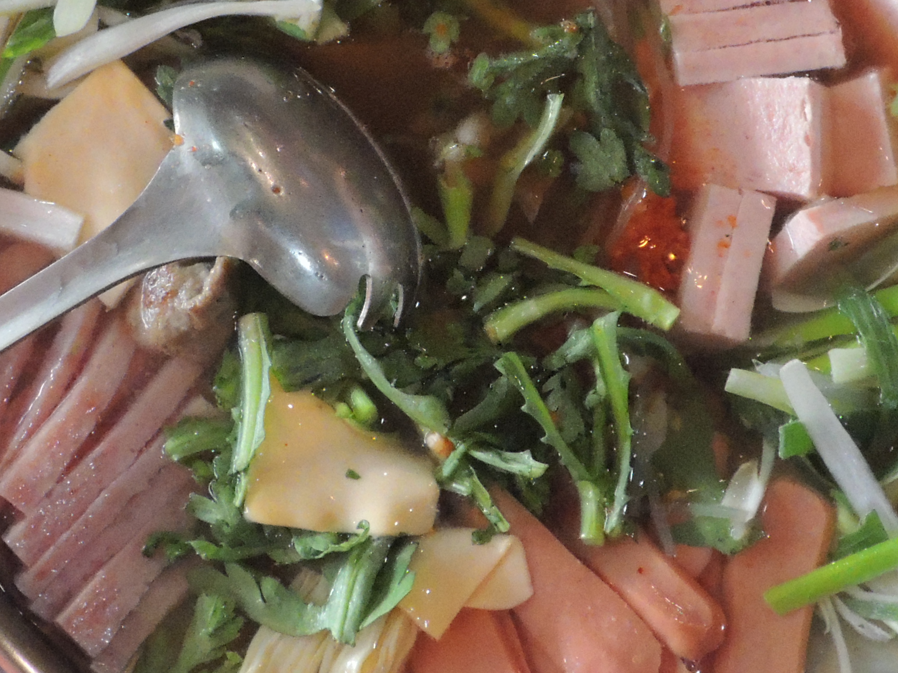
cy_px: 222
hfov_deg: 27.4
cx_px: 503
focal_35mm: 71
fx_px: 1842
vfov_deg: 20.6
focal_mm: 5.5
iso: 1600
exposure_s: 1/160
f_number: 3
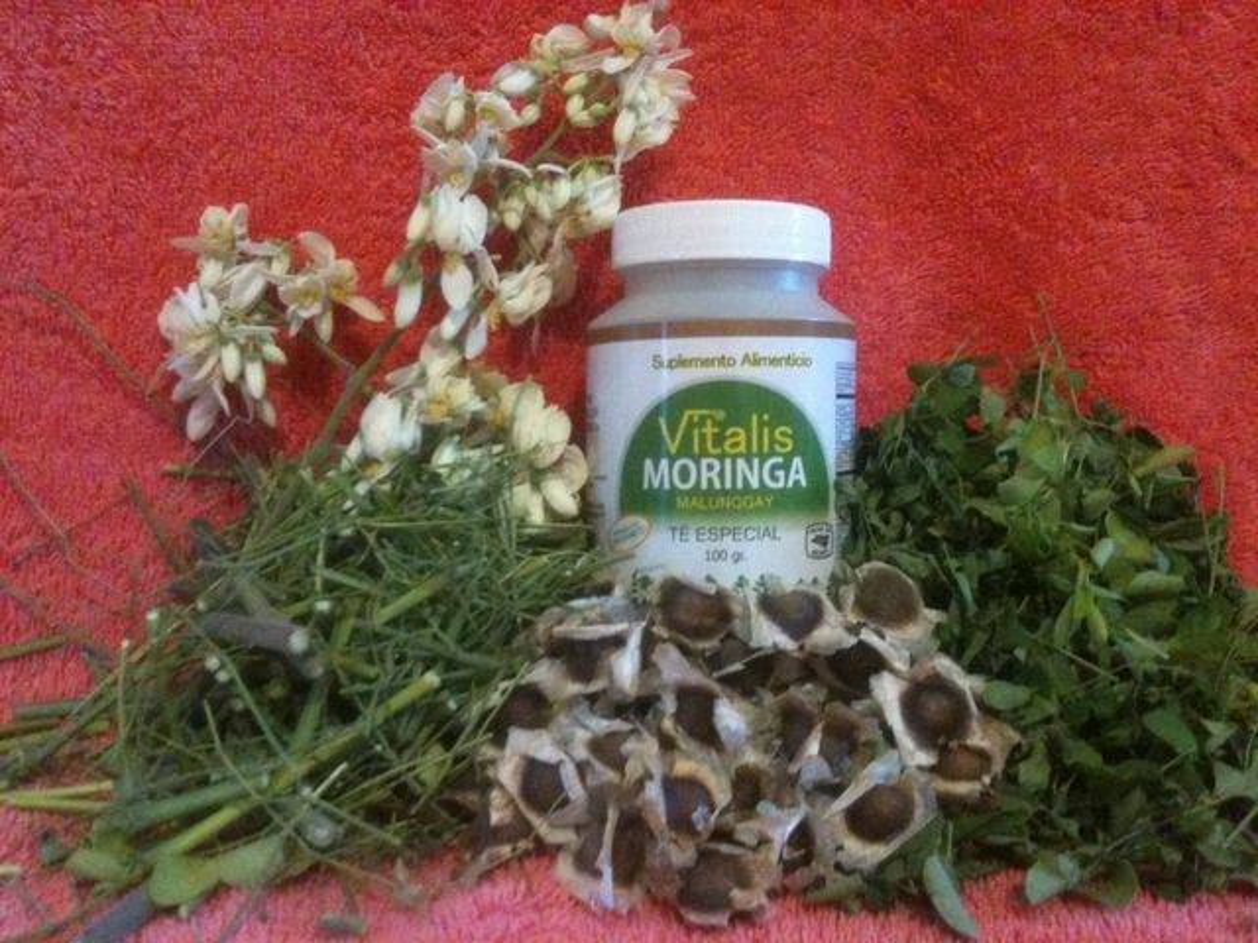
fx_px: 1272
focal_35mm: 35
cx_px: 629
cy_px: 472
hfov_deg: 52.6
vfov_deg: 40.7
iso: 640
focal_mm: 3.85
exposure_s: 1/17
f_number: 2.8
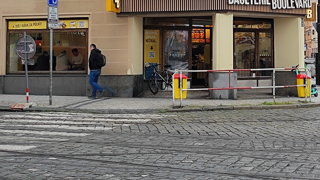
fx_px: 339
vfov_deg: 28.5
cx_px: 235
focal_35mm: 40
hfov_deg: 48.8
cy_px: 16
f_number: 1.89
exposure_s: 1/436
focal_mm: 5.89
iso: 50
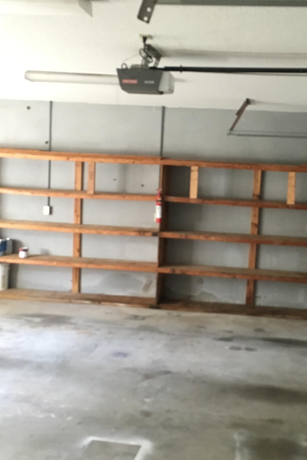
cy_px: 237
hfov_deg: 29.7
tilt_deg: -6.5
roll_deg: -3.3
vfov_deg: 43.6
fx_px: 575
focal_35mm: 45
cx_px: 198
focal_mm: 4.15
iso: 200
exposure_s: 1/20
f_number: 2.2
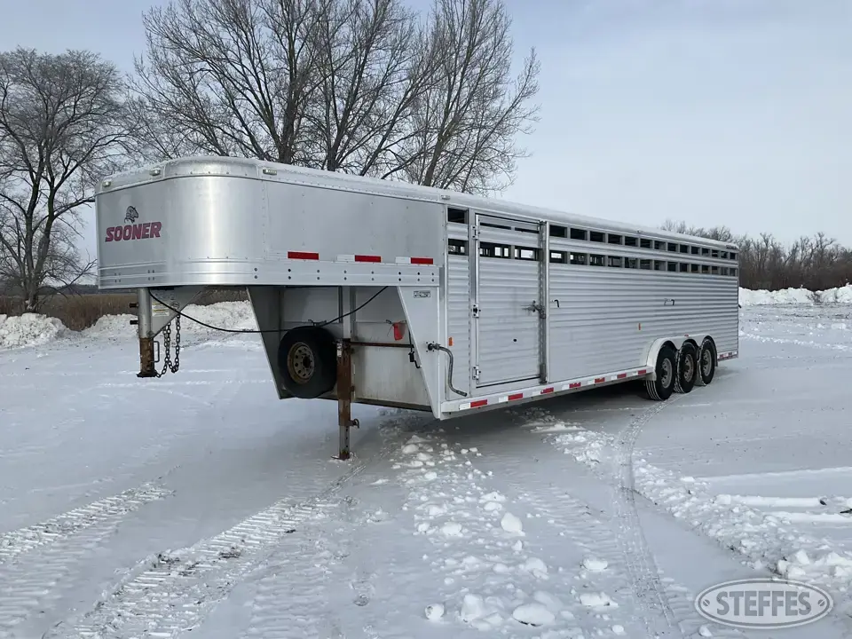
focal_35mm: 29
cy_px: 320
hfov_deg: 61.7
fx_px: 714
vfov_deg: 48.2
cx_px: 426
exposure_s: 1/3534
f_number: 1.8
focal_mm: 3
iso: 25
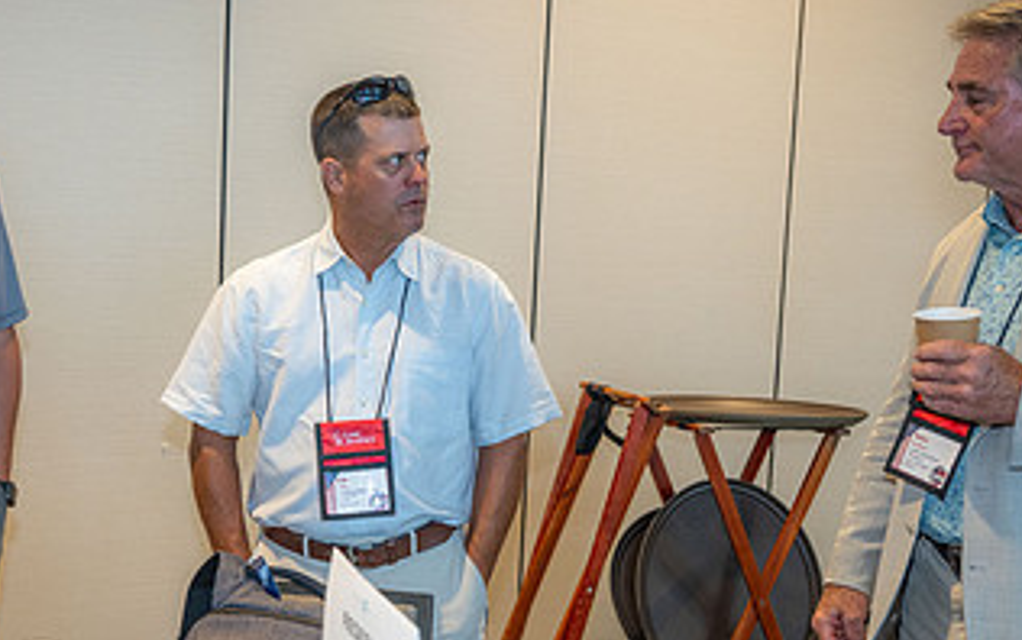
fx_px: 1617
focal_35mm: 58
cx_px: 401
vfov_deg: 22.3
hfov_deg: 34.9
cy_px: 441
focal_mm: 31
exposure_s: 1/100
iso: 640
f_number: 4
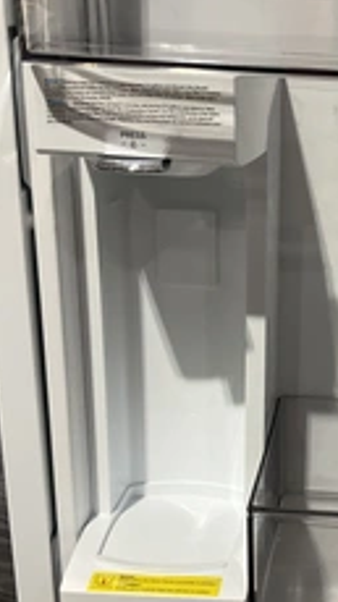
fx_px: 878
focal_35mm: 55
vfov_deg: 37.8
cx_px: 348
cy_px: 340
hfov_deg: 21.0
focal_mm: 3
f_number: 1.8
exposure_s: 1/60
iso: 100
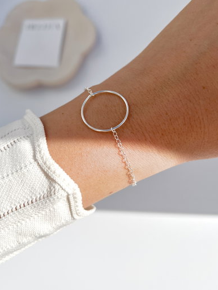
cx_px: 112
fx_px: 227
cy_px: 142
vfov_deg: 65.3
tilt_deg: -68.6
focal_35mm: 27
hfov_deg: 51.4
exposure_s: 1/8696
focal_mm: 5.7
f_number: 1.5
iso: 50
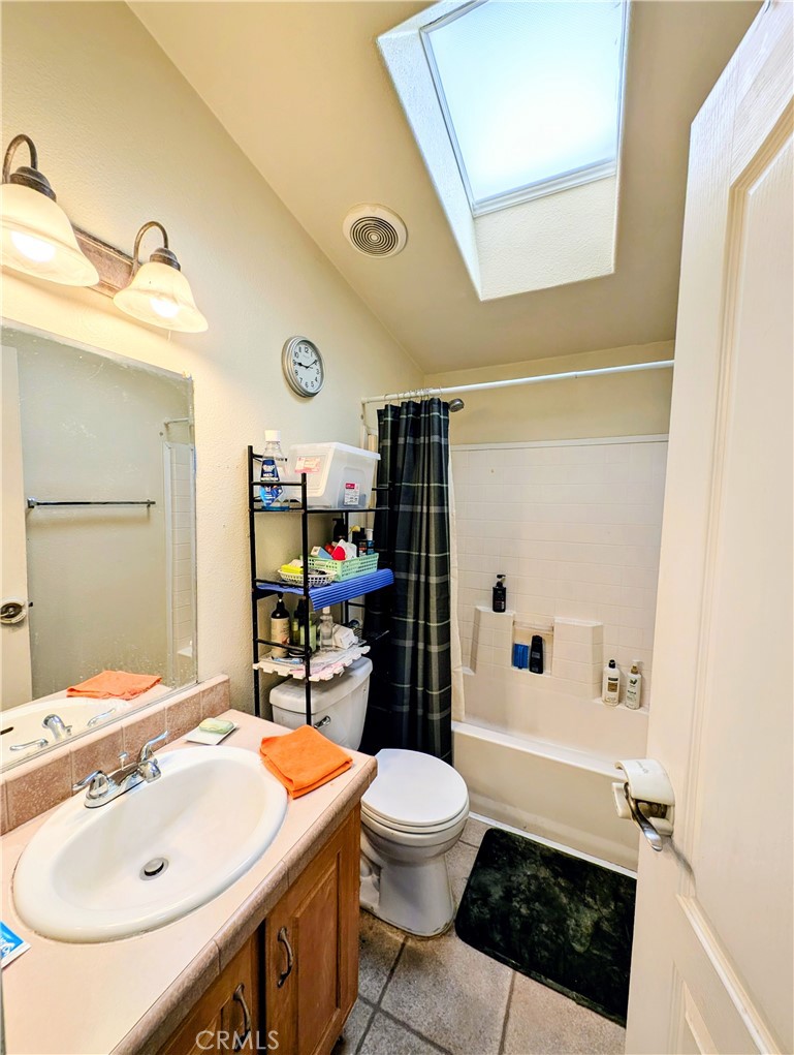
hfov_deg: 94.7
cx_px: 397
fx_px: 366
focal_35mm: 12
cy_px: 528
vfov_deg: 110.4
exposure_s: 1/127
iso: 33
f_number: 1.95
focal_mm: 2.23
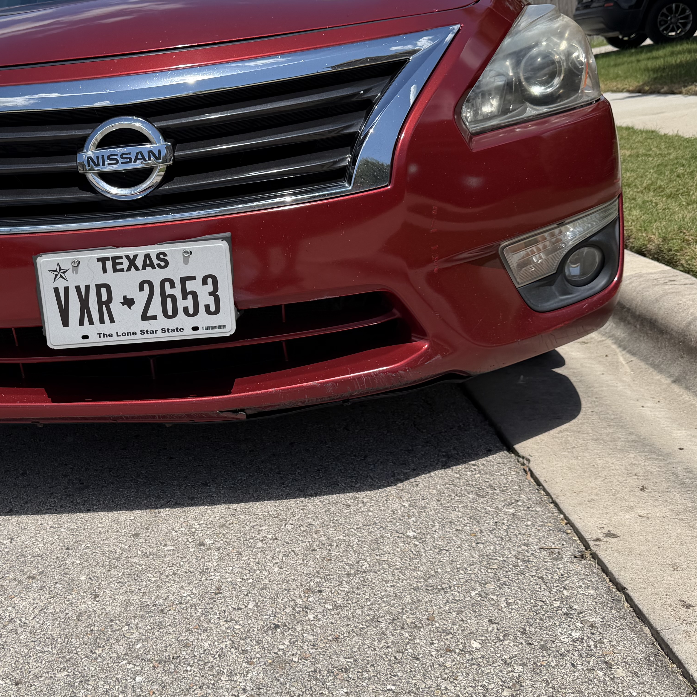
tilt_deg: -14.3
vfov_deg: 41.8
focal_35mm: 40
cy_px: 316
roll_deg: +9.1
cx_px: 166
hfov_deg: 40.6
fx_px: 911
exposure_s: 1/6173
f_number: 1.78
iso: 80
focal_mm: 6.76
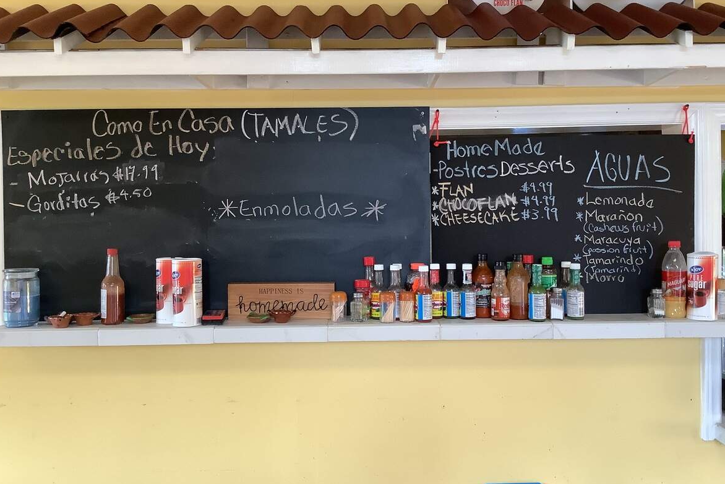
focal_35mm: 33
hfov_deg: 57.2
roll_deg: +0.6
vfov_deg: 40.0
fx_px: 665
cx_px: 364
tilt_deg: -2.0
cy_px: 231
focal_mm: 3.3
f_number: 2.4
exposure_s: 1/60
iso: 125
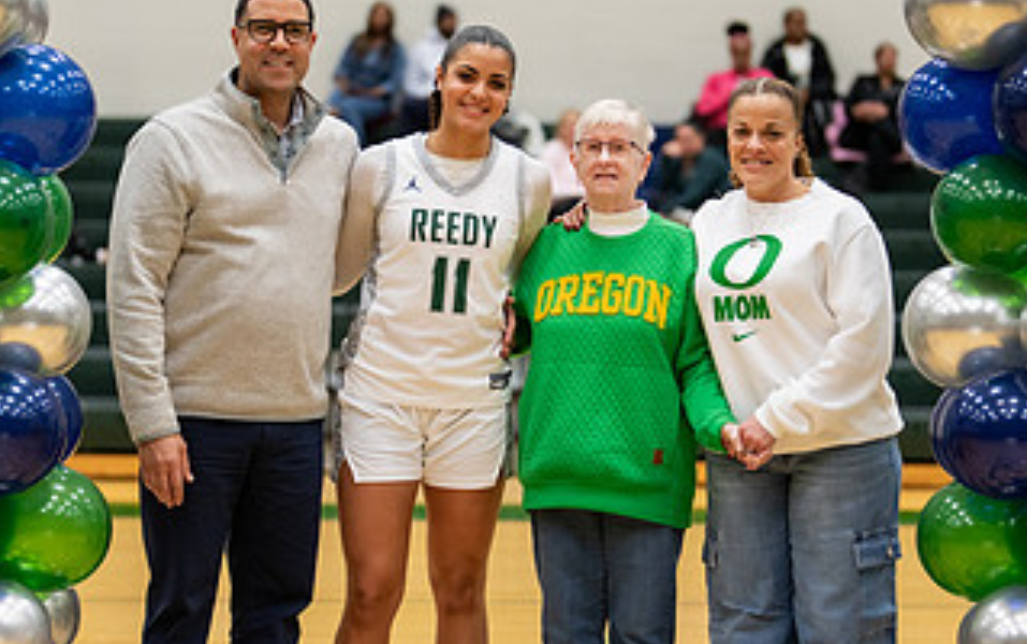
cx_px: 541
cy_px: 319
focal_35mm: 102
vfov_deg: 12.9
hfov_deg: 20.4
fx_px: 2857
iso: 800
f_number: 1.2
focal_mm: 50
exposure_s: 1/1000
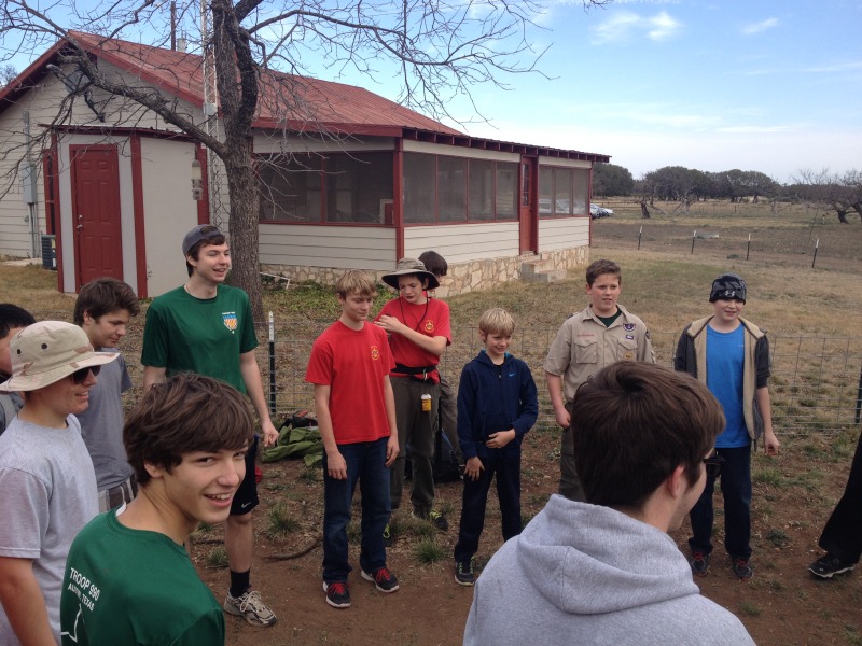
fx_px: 872
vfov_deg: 40.7
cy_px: 323
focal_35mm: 35
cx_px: 431
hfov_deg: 52.6
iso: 50
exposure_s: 1/635
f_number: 2.4
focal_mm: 4.28
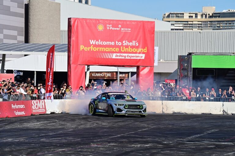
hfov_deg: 11.4
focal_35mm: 180
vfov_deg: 7.6
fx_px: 1175
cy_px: 78
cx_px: 118
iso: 250
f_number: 9
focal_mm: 180
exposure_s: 1/1000
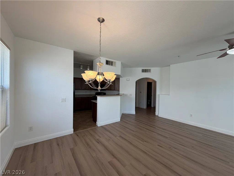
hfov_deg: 102.1
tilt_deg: -0.4
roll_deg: -1.3
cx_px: 117
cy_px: 88
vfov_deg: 85.7
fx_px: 95
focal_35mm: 14
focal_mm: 2.22
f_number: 2.2
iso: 80
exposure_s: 1/120
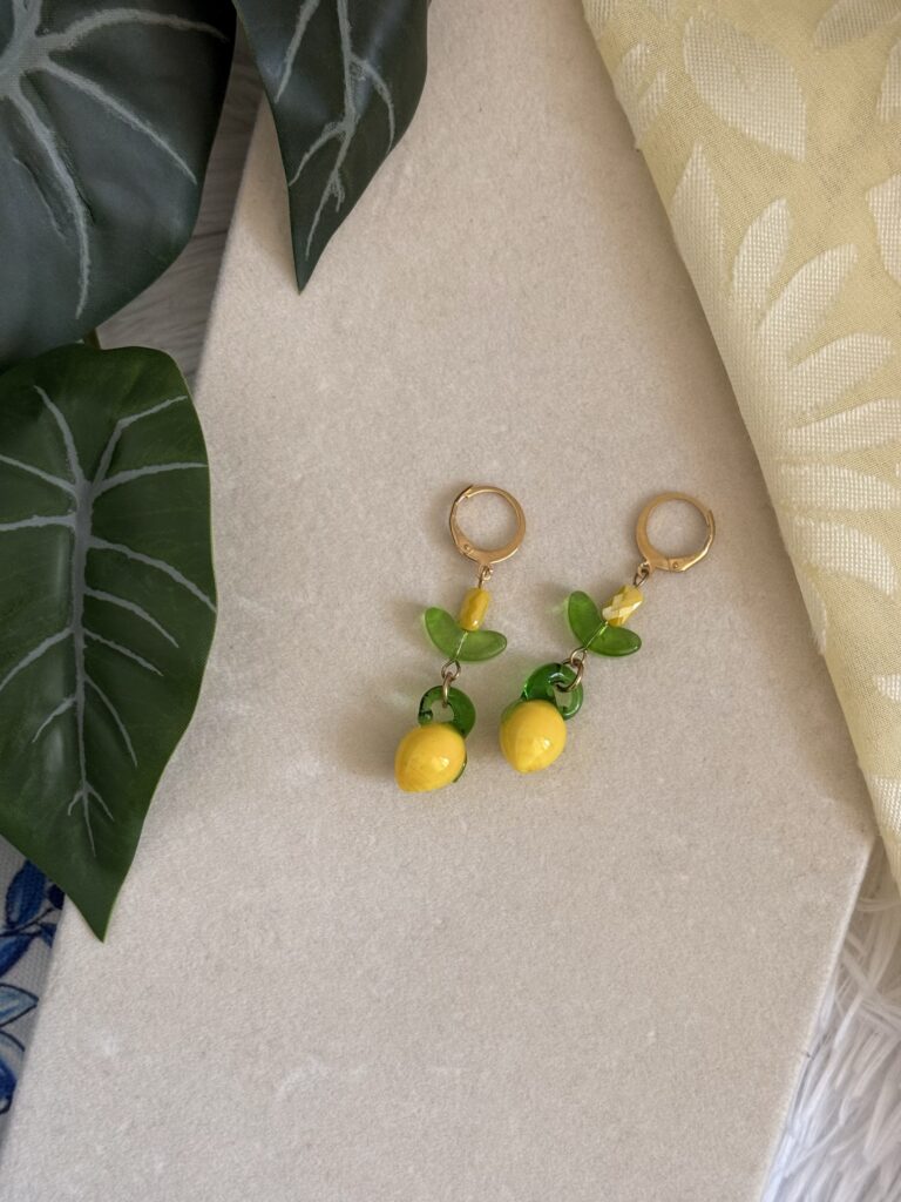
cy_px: 601
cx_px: 450
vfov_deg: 39.7
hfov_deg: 30.3
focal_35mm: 48
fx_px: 1666
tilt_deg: -78.3
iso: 100
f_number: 1.78
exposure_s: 1/74
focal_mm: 6.76
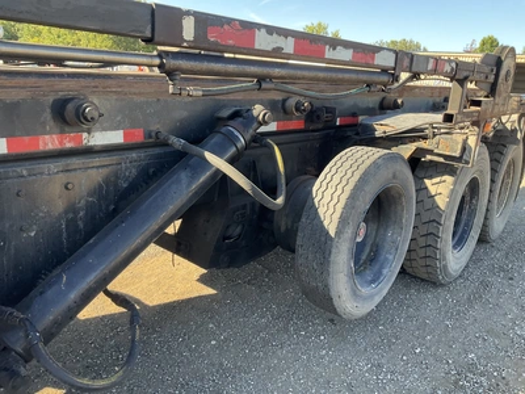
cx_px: 262
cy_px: 197
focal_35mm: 29
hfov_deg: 61.7
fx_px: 440
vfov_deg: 48.2
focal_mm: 3
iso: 25
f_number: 1.8
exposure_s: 1/167
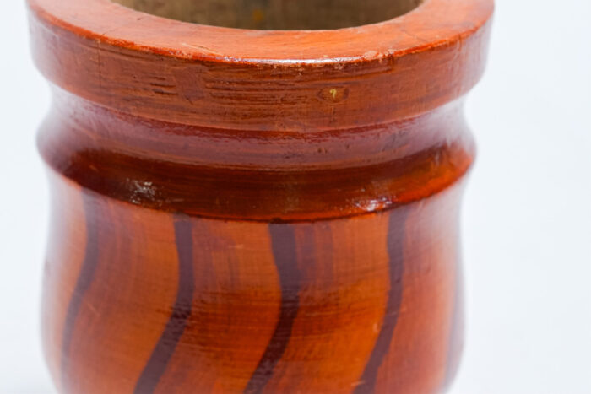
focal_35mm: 105
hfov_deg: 19.5
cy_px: 197
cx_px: 296
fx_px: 1724
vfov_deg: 13.0
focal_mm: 70
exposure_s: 1/125
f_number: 10
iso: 3200
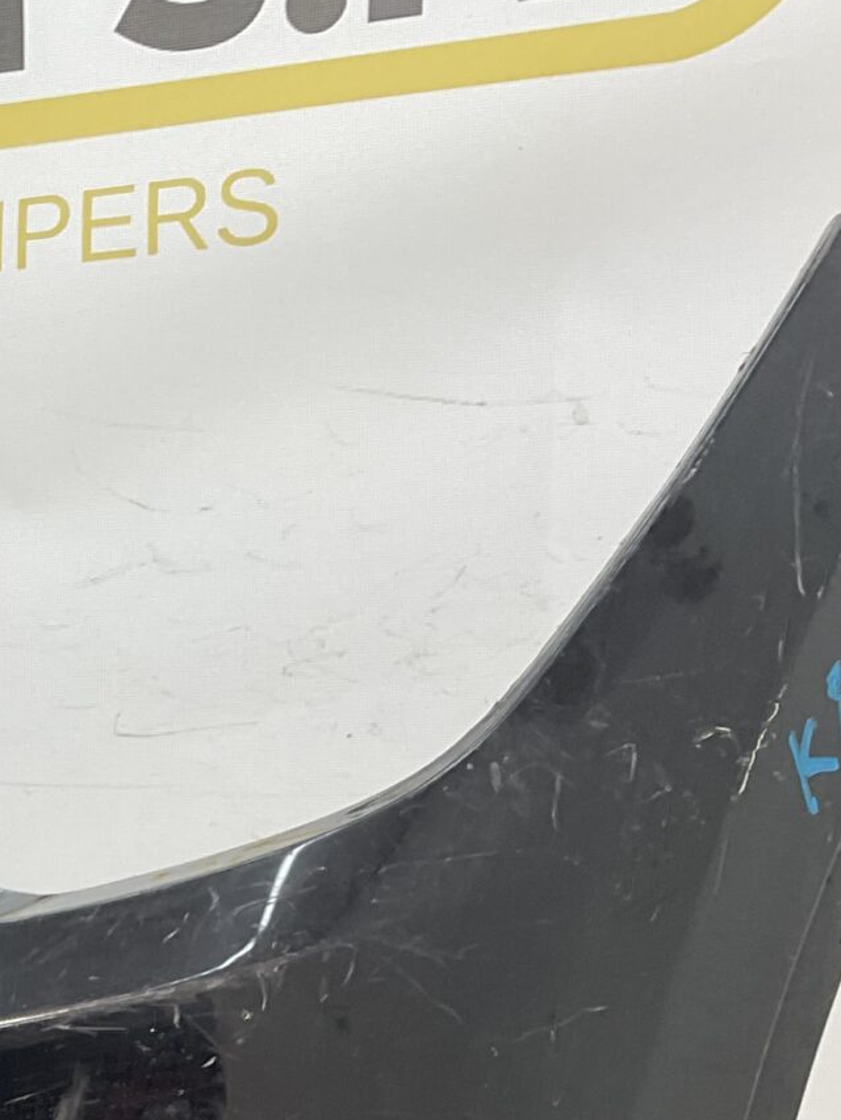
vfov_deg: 21.4
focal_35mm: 87
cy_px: 1224
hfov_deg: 15.7
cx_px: -388
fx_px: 2818
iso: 20
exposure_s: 1/100
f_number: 1.8
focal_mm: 3
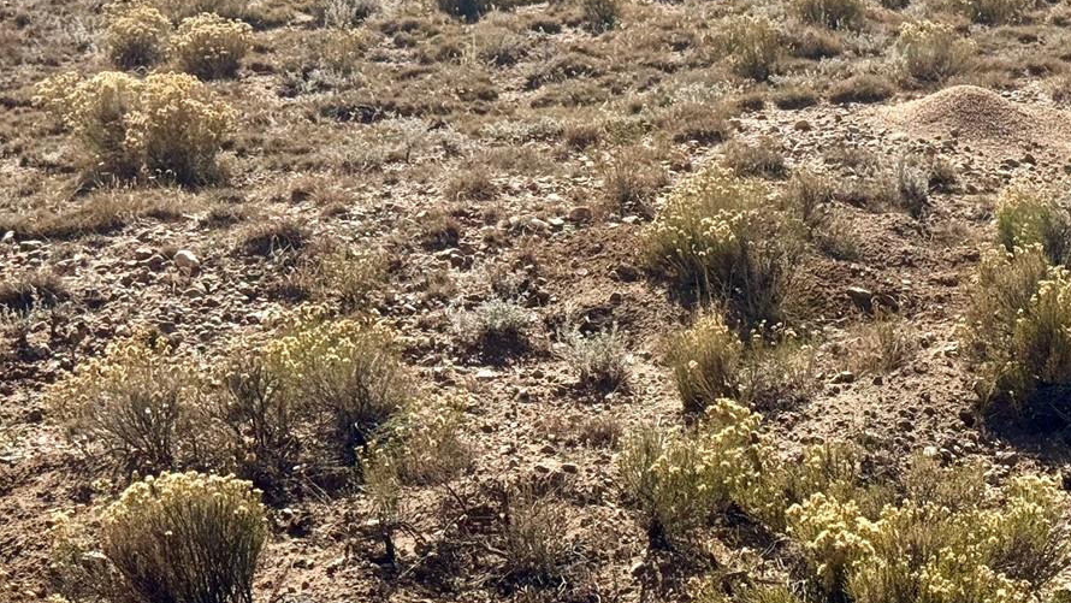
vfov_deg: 12.6
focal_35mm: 94
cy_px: -101
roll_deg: -0.6
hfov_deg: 22.3
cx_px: 903
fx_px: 2670
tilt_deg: -5.0
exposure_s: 1/12500
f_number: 1.78
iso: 64
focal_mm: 6.76
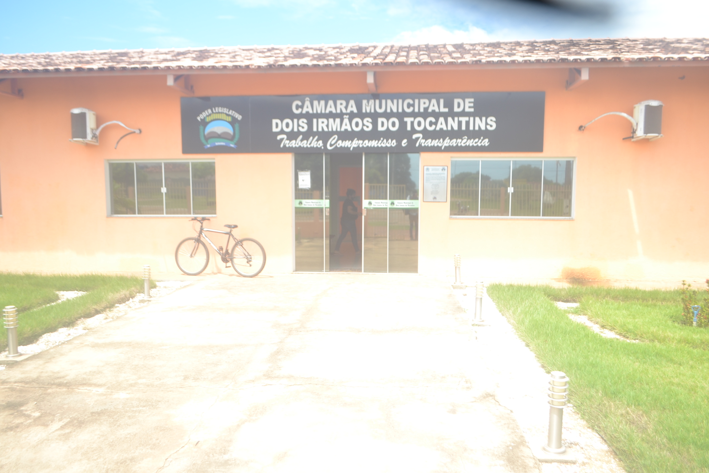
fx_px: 532
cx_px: 354
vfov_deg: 47.9
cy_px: 236
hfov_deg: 67.4
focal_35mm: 27
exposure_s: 1/250
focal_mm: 18
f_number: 7.1
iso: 100
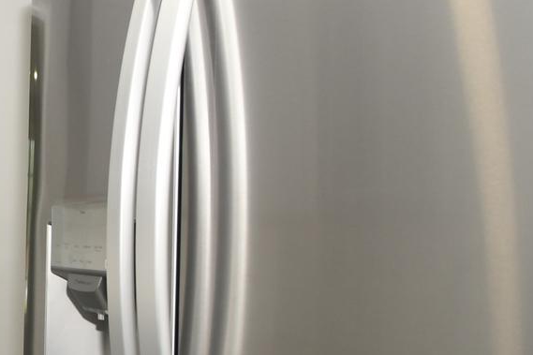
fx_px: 799
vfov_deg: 24.9
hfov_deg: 24.5
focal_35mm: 54
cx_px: -340
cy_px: 233
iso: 200
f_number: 5
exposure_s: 1/100
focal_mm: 10
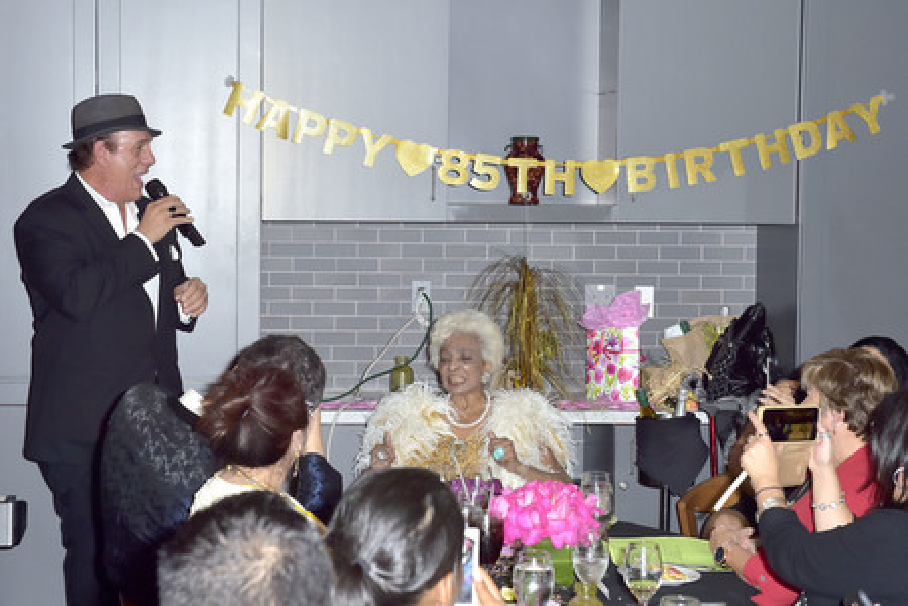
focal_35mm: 62
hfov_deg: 32.4
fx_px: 1564
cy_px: 303
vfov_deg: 21.9
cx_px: 454
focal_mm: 62
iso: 400
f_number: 6.3
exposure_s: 1/250
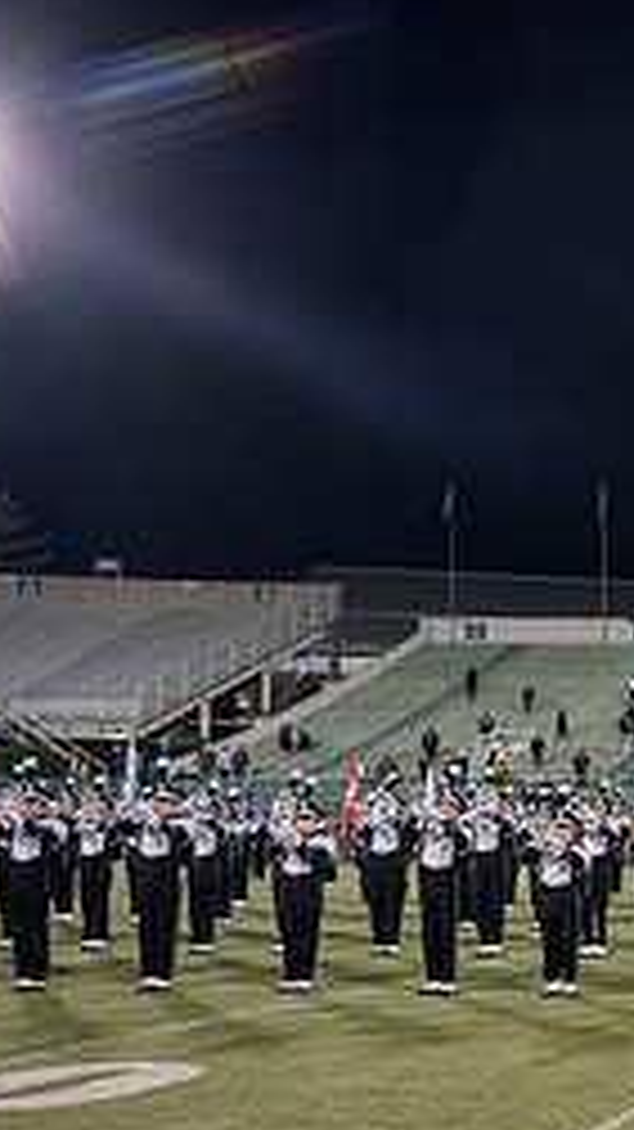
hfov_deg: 17.4
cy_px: 754
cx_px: 1097
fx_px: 1735
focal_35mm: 58
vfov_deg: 35.7
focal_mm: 24
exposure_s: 1/500
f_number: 4
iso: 2500
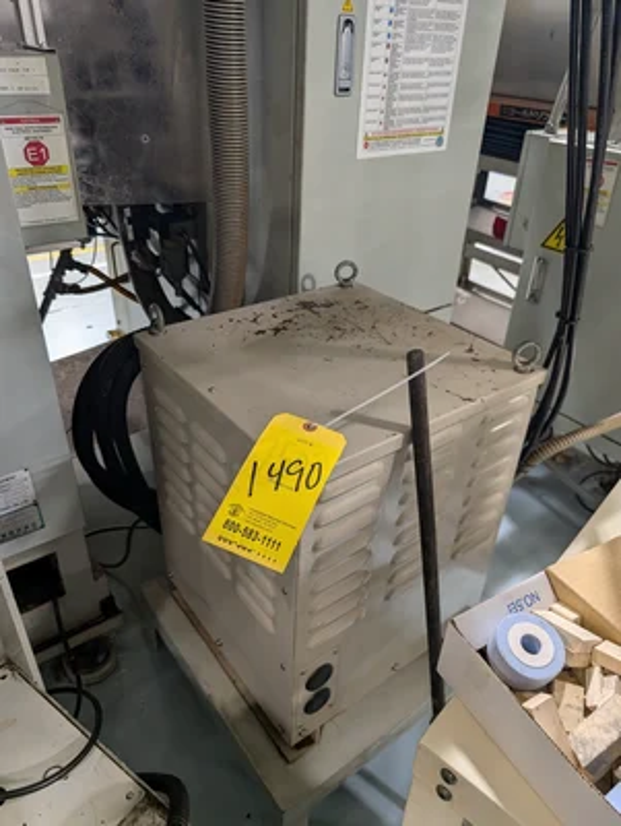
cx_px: 310
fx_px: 573
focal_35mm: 24
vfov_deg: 71.5
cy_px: 413
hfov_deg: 56.9
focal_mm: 6.9
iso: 1037
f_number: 1.68
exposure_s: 1/243
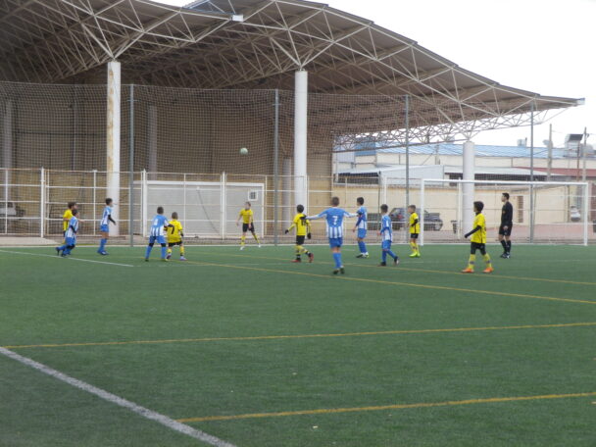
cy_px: 224
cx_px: 298
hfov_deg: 24.7
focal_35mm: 79
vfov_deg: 18.7
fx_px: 1360
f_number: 4.8
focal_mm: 14.1
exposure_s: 1/80
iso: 80
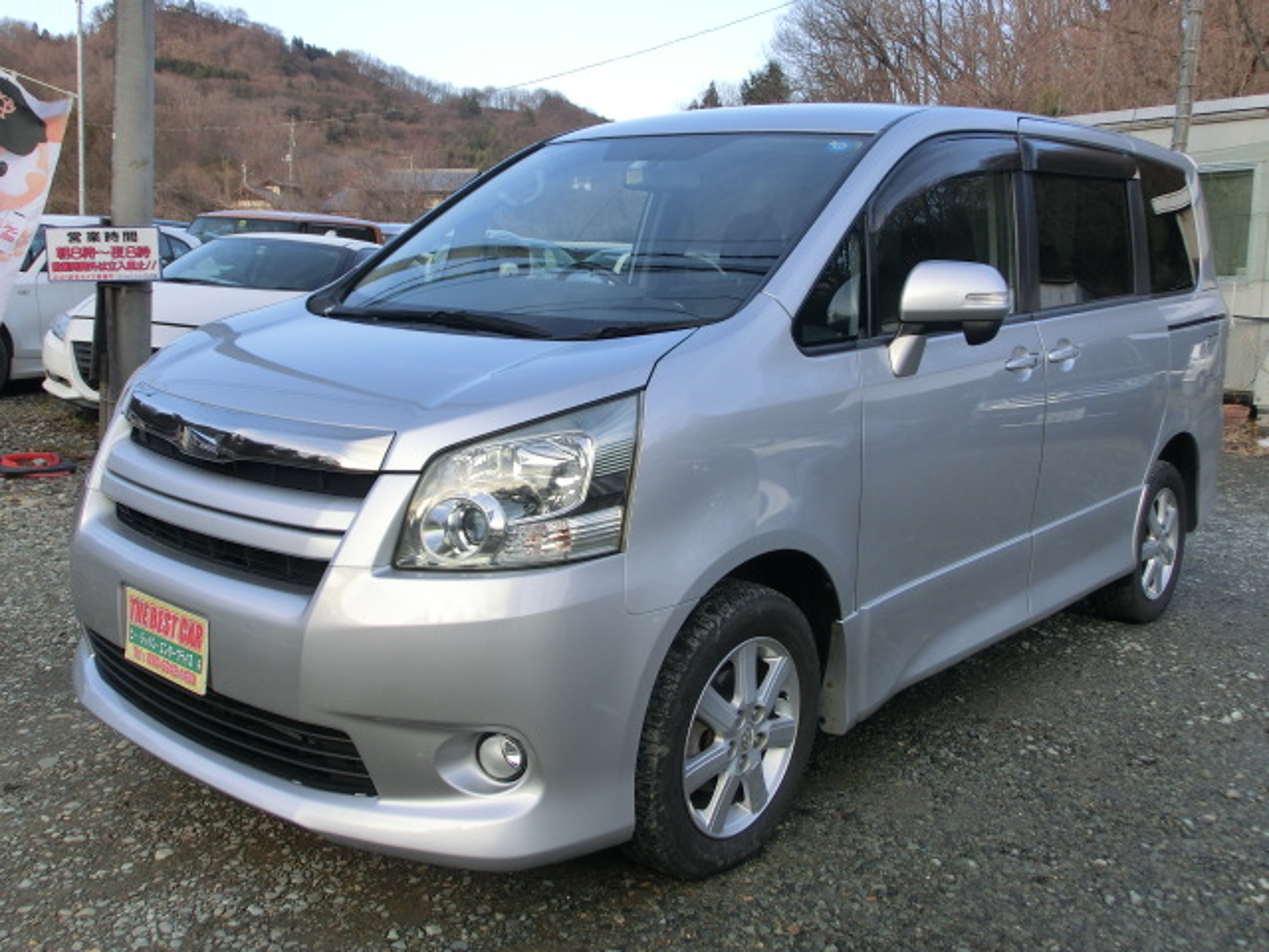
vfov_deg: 38.7
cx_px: 634
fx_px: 1356
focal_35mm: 37
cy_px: 476
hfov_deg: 50.1
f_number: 3.9
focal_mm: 6.61
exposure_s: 1/125
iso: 100
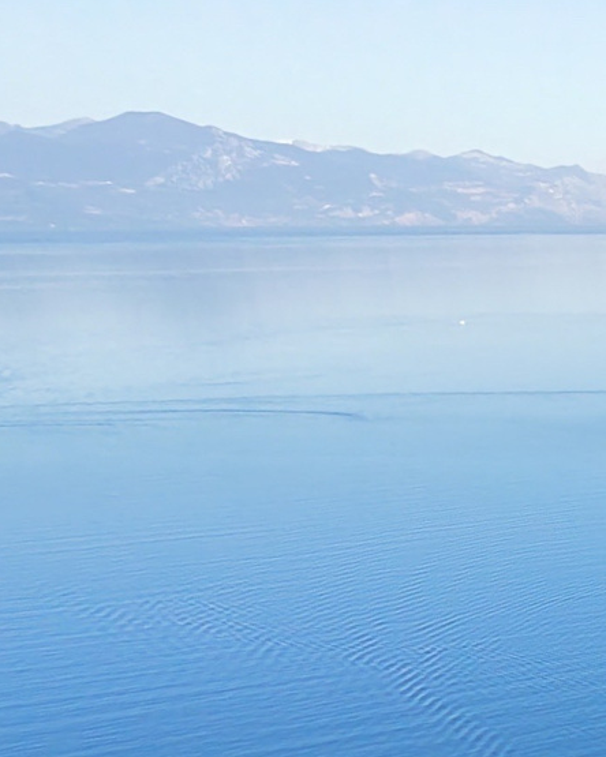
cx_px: 1676
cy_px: 723
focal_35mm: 72
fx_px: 1614
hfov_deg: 12.5
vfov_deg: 25.4
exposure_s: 1/400
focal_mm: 3.05
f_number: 2.2
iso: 100
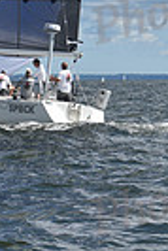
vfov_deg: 5.5
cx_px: -5
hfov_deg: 3.7
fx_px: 2618
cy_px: -75
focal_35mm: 375
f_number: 11
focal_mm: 86
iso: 250
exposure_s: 1/800
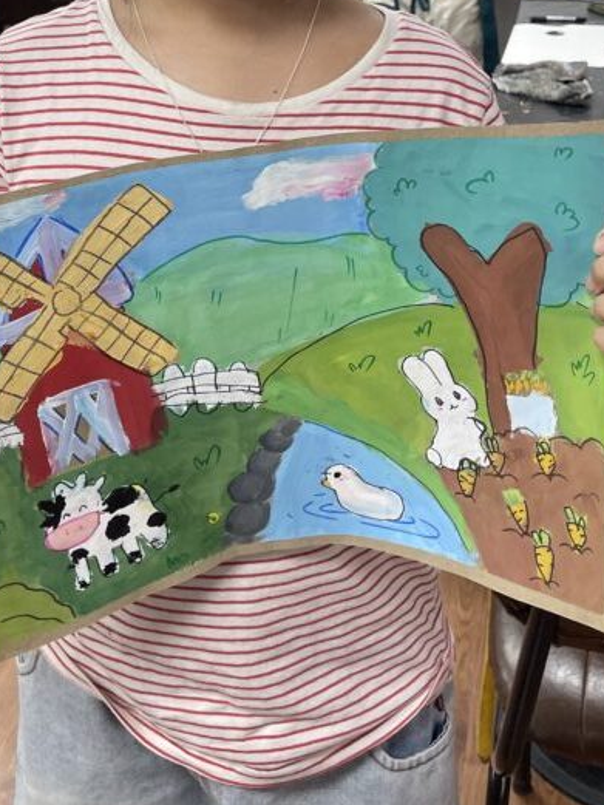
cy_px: 60
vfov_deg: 36.8
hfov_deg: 30.1
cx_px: 216
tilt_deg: -13.6
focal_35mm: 48
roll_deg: +1.7
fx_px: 1116
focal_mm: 5.1
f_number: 1.6
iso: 100
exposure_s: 1/100
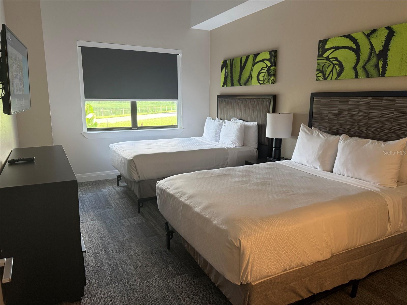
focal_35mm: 24
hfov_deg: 71.6
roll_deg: -0.4
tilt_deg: -10.5
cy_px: 152
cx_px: 204
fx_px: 282
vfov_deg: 56.8
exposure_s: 1/120
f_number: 1.78
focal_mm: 6.76
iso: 250
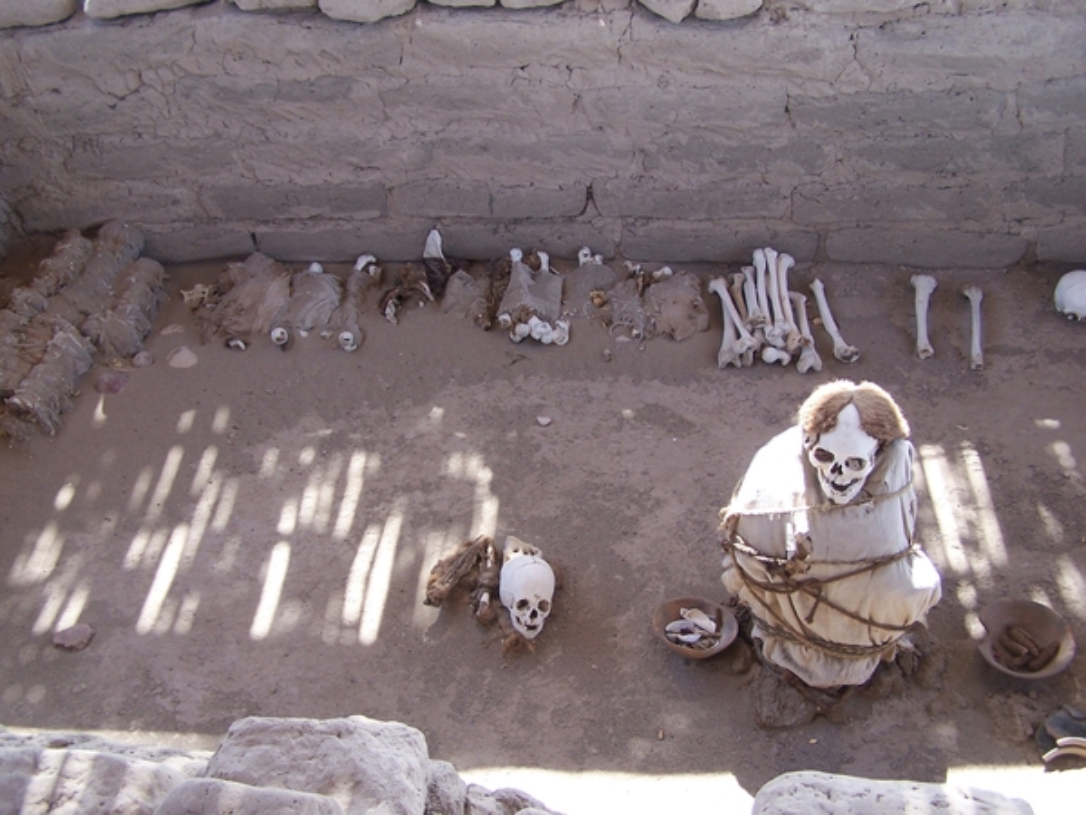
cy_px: 408
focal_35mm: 38
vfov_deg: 37.7
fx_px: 1192
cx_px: 543
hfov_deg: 49.0
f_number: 2.8
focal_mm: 6.3
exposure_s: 1/100
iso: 80
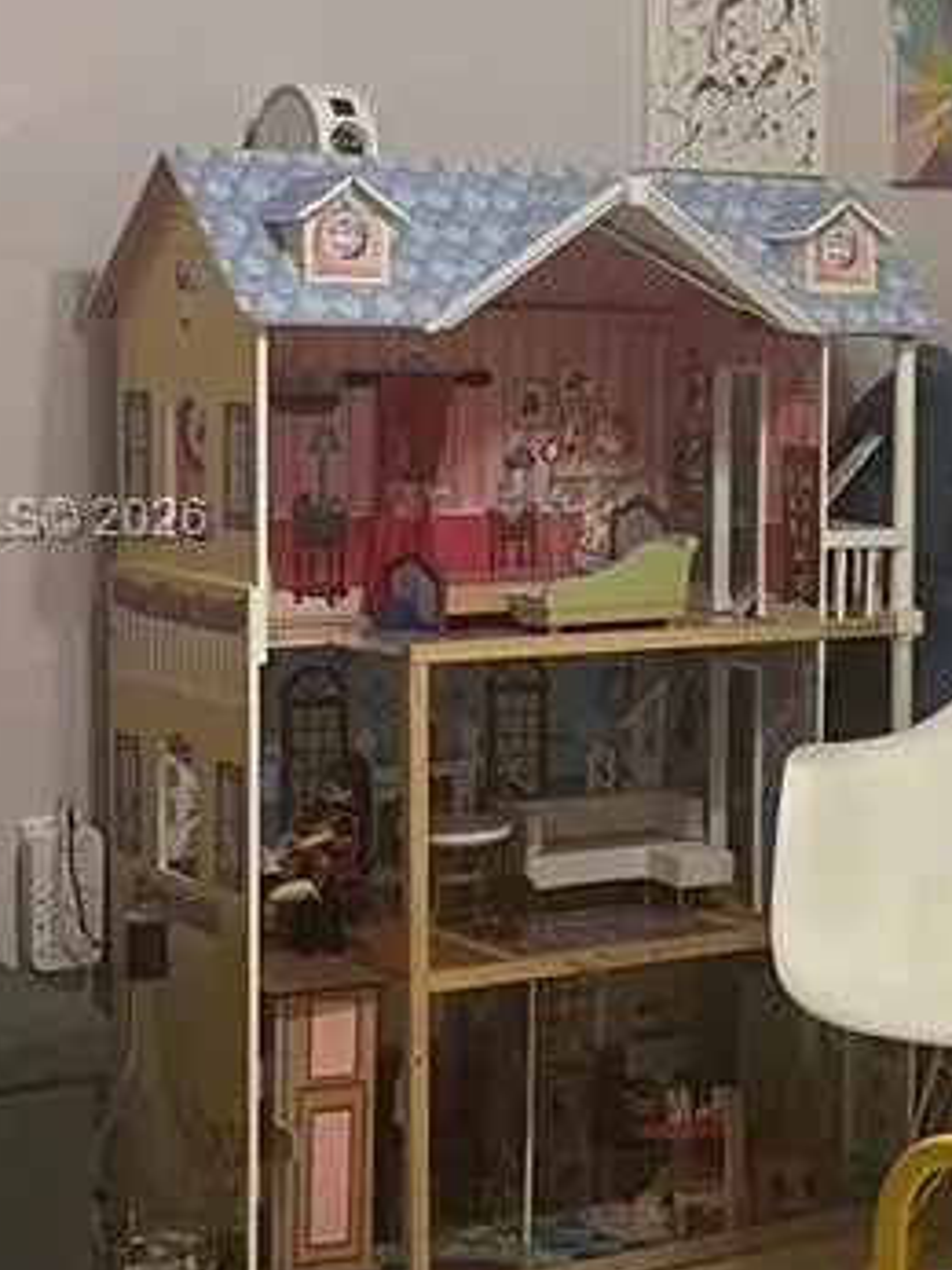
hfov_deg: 15.7
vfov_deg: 21.8
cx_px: 1179
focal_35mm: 90
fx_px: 3302
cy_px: 523
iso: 125
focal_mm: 5.1
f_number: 1.6
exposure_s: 1/71
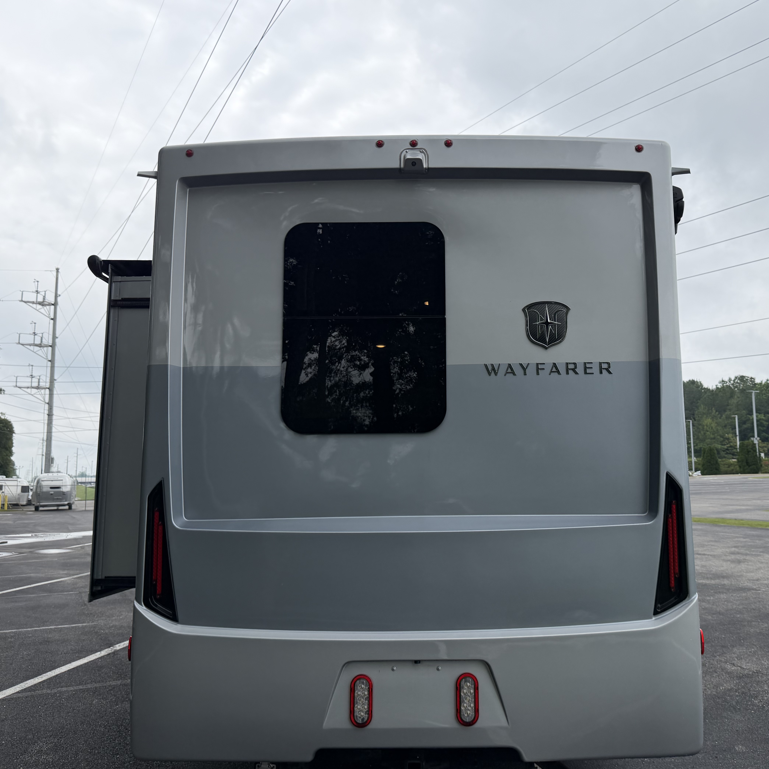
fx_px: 729
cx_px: 443
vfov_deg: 55.6
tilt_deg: +8.3
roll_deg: +1.6
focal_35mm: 29
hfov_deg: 55.4
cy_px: 388
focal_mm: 6.76
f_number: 1.78
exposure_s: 1/4405
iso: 100
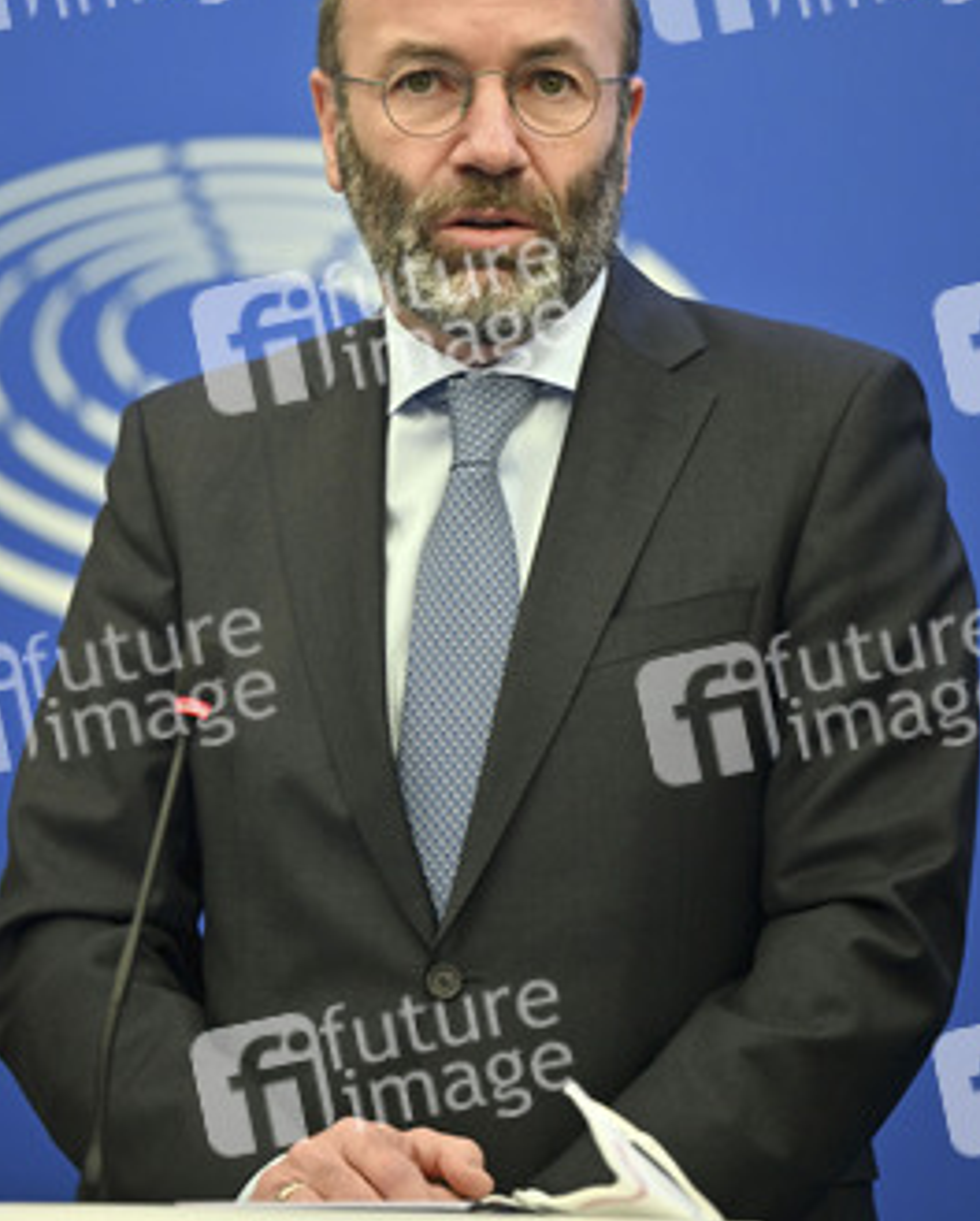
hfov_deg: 7.0
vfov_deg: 8.7
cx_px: 490
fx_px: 8034
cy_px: 512
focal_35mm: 222
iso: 640
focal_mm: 195
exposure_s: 1/160
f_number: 2.8
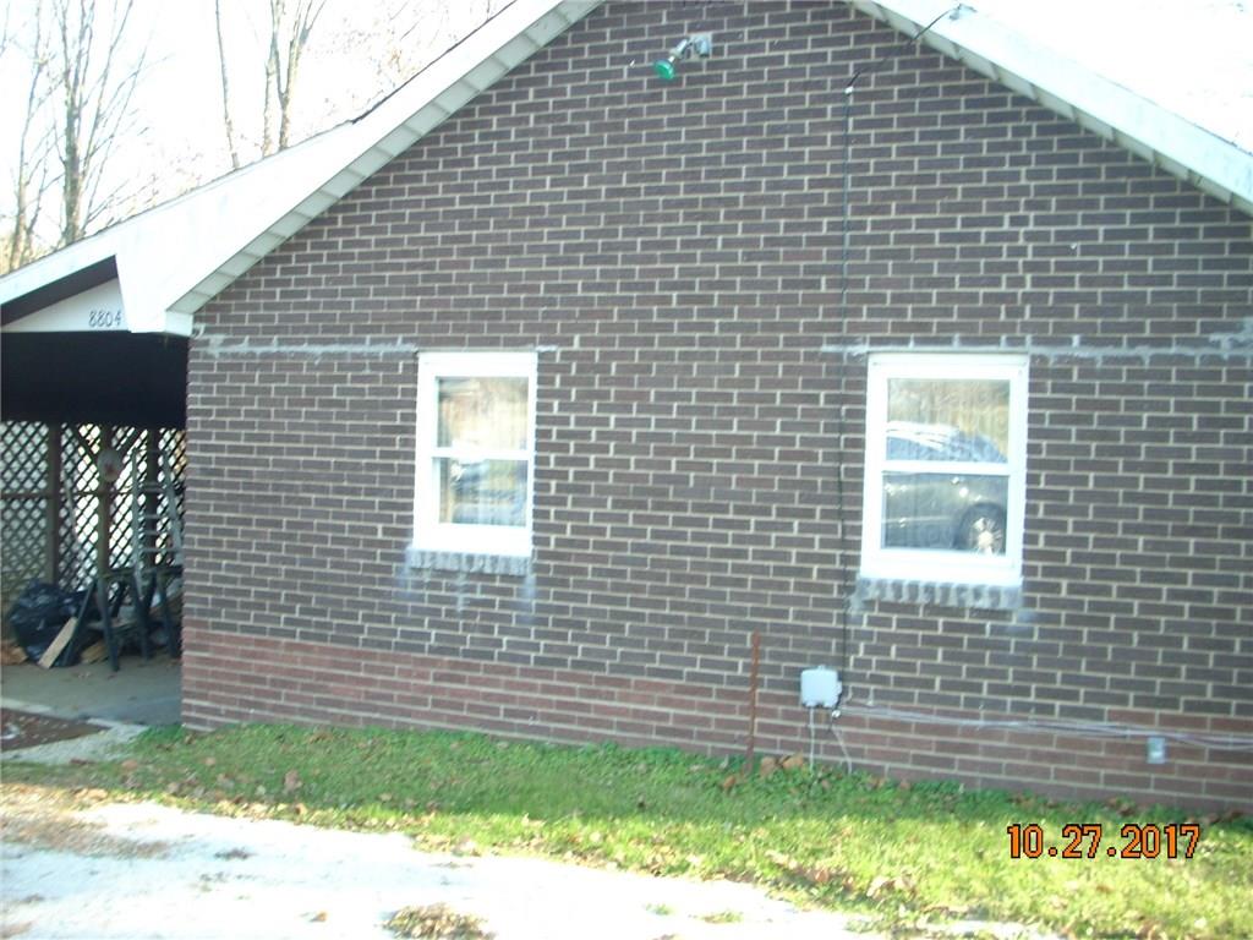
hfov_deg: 50.1
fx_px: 1339
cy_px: 470
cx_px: 626
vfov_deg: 38.7
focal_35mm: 37
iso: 64
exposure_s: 1/44.3
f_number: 2.8
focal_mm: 6.2
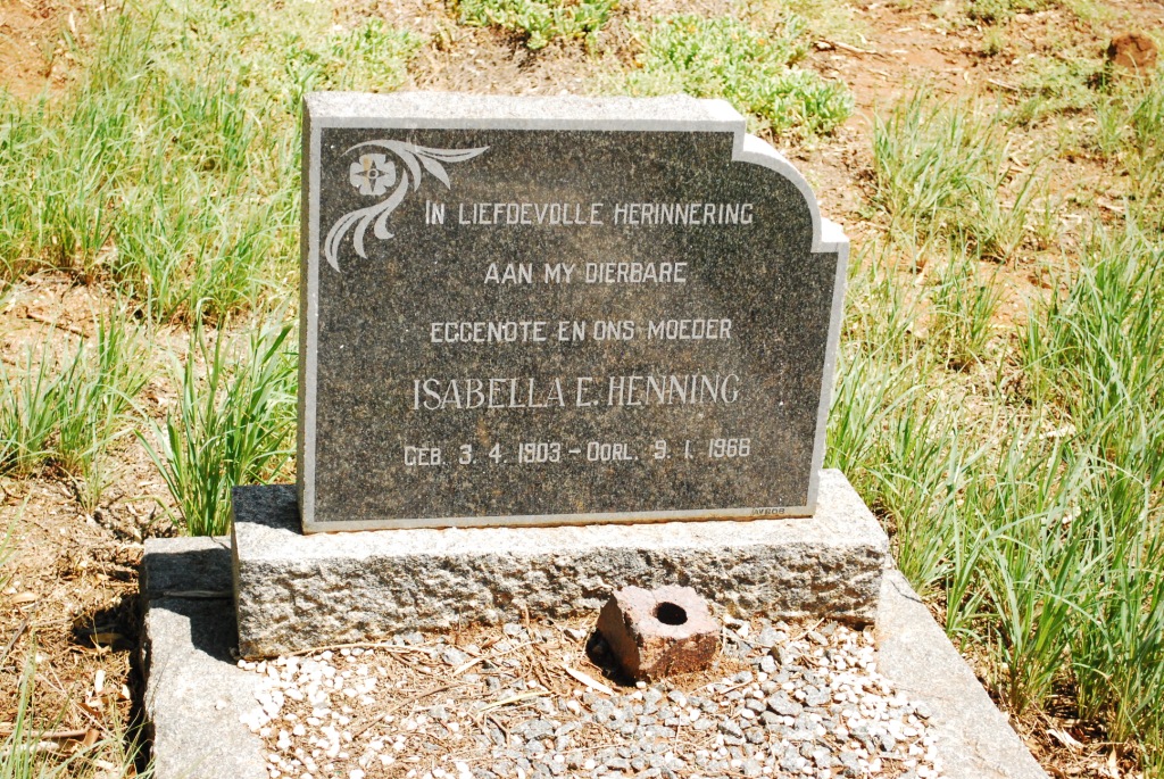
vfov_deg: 22.7
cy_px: 390
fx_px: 1942
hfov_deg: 33.4
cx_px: 582
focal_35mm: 60
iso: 1600
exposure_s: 1/3200
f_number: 5.3
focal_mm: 40
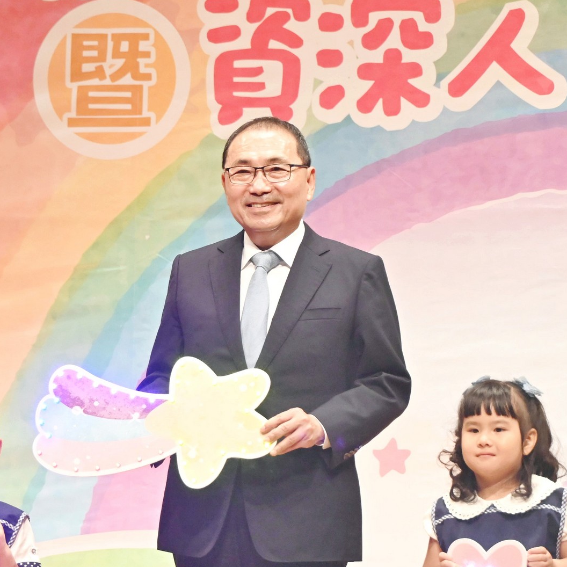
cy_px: 404
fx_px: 6041
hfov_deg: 5.4
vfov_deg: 5.4
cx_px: 231
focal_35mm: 326
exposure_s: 1/125
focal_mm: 125
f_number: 7.1
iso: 2000
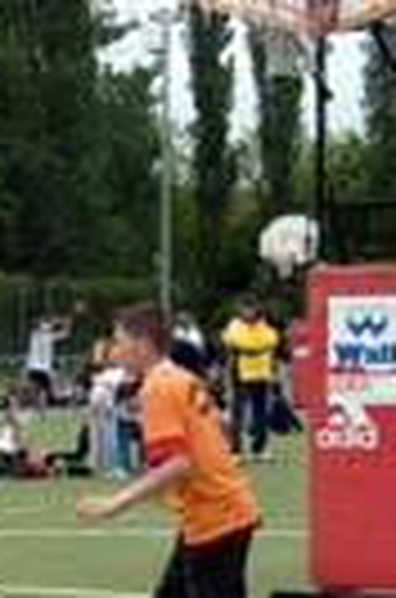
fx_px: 1858
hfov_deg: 12.0
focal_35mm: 112
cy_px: 459
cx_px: 9
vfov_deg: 18.2
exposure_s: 1/350
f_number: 9.5
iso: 400
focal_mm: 22
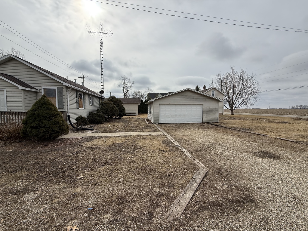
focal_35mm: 14
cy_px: 116
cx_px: 154
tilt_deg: -2.9
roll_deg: +0.3
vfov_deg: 85.7
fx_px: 125
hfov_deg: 102.1
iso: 50
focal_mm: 2.22
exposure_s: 1/3125
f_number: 2.2
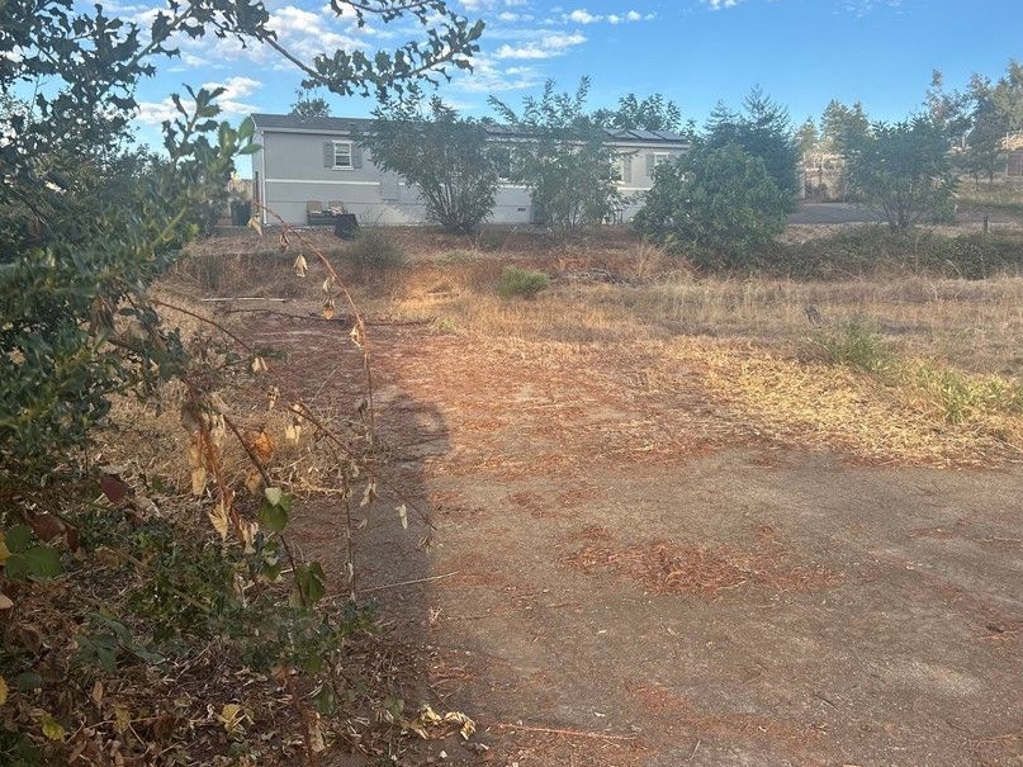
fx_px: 975
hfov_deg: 55.3
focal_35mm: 33
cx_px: 546
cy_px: 316
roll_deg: +0.1
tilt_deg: -3.9
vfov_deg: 42.8
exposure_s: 1/965
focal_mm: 5.7
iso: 50
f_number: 1.5
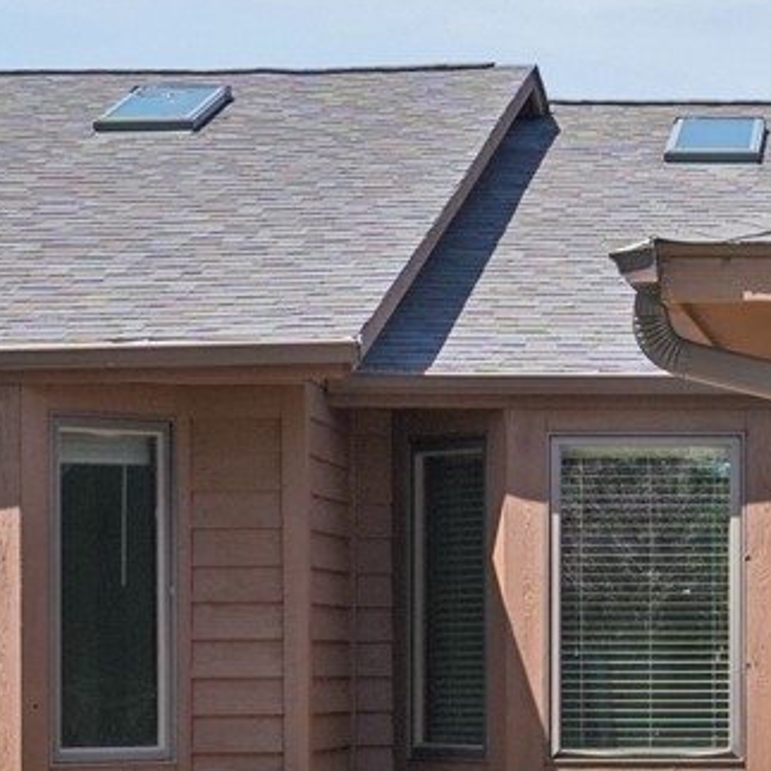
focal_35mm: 134
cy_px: 672
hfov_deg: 12.8
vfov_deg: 12.9
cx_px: 865
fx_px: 3377
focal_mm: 30
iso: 400
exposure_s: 1/400
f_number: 10
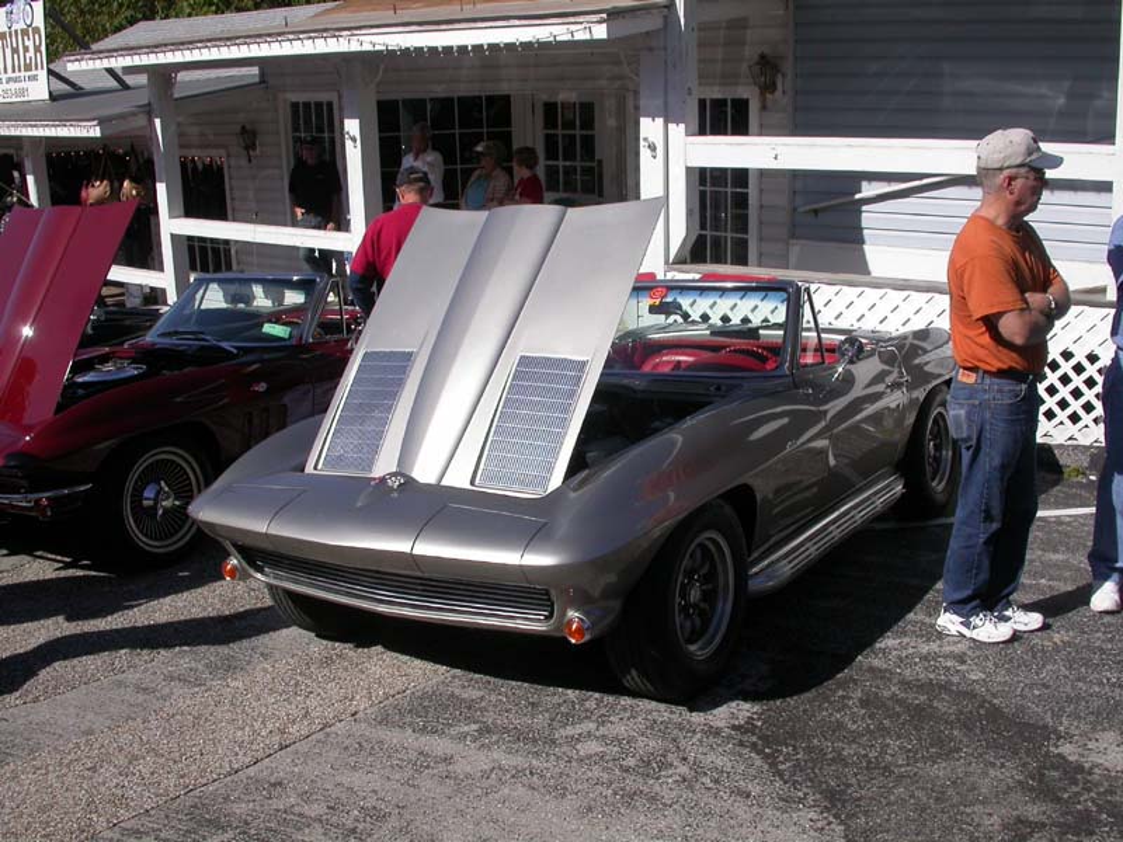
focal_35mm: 38
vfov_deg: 37.7
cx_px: 562
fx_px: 1233
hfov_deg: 49.0
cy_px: 421
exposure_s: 1/455
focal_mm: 7.85
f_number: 7.5
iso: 100
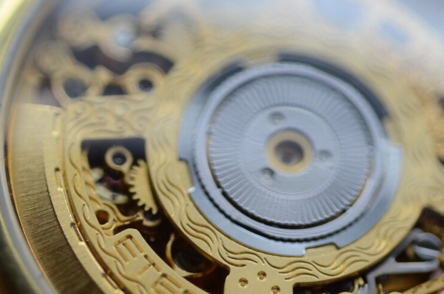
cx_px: 304
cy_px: 170
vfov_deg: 8.0
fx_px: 2104
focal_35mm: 171
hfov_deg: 12.0
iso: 800
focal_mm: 60
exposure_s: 1/640
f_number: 4.2
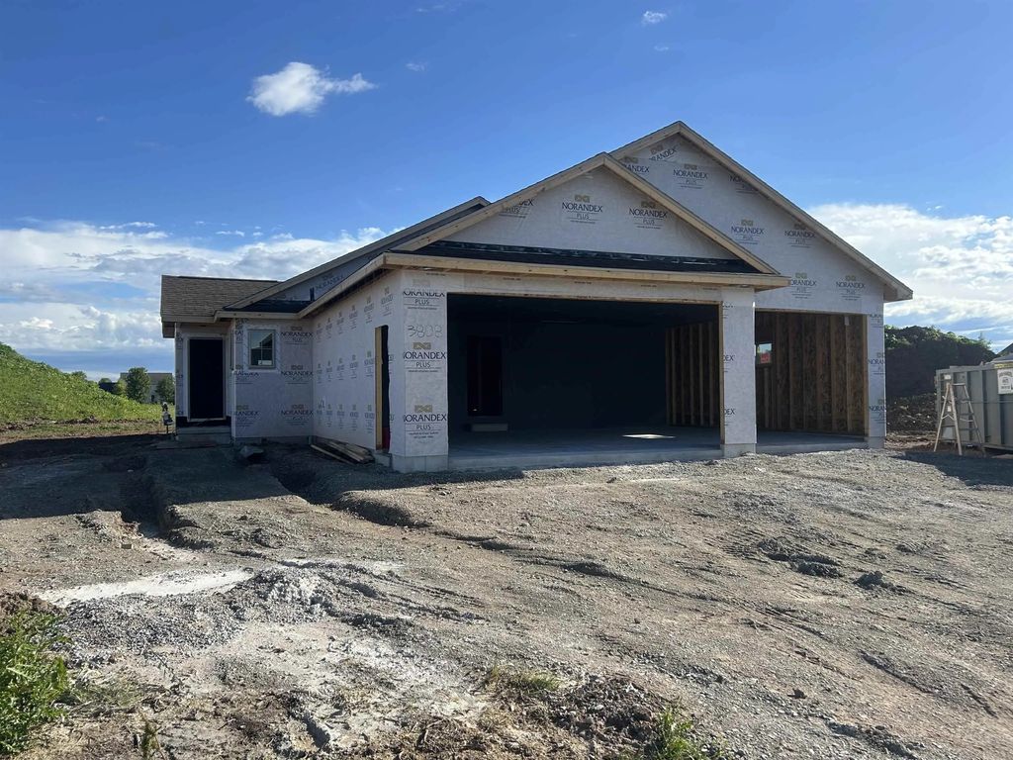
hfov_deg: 67.3
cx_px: 506
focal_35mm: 26
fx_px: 761
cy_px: 380
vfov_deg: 53.1
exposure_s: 1/3968
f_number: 1.5
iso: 50
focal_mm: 5.7
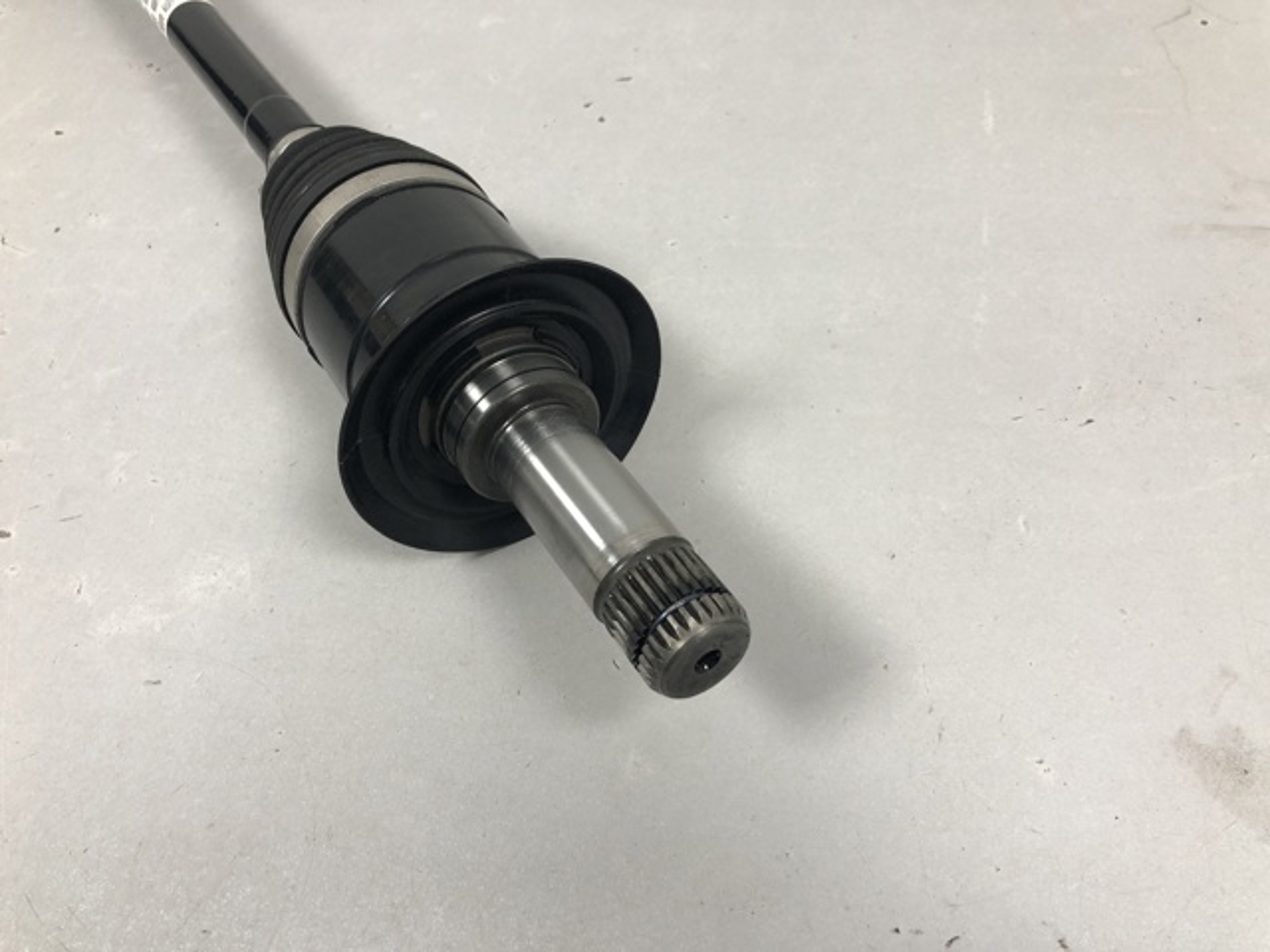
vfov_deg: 49.7
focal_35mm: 28
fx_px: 1027
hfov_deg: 63.4
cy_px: 476
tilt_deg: -55.2
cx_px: 635
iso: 40
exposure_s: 1/33
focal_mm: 4
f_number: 1.8
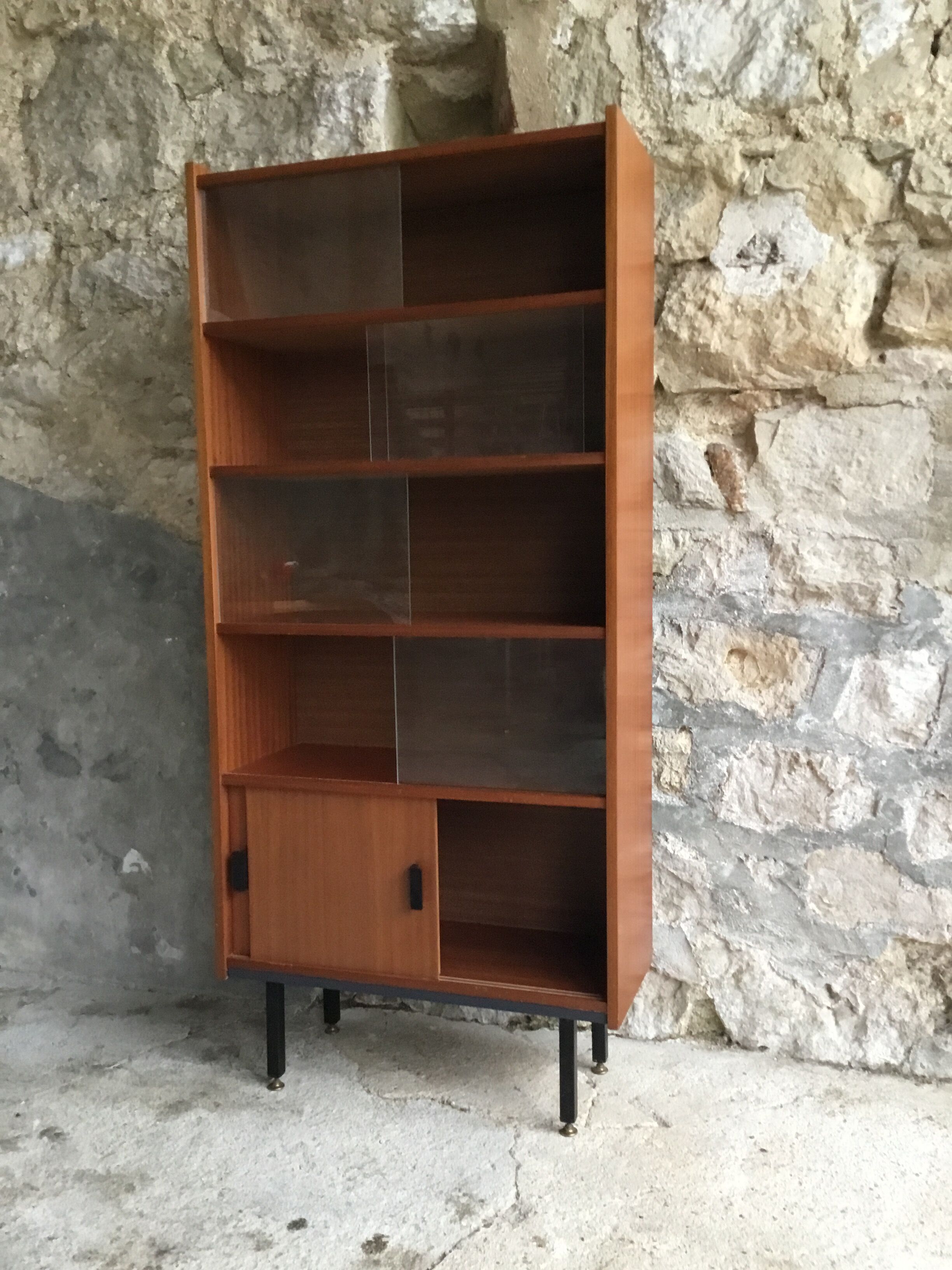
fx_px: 1137
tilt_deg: -6.9
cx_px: 476
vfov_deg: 58.4
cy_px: 635
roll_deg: +1.7
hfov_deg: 45.4
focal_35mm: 31
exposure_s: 1/33
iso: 250
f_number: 2.4
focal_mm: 3.3
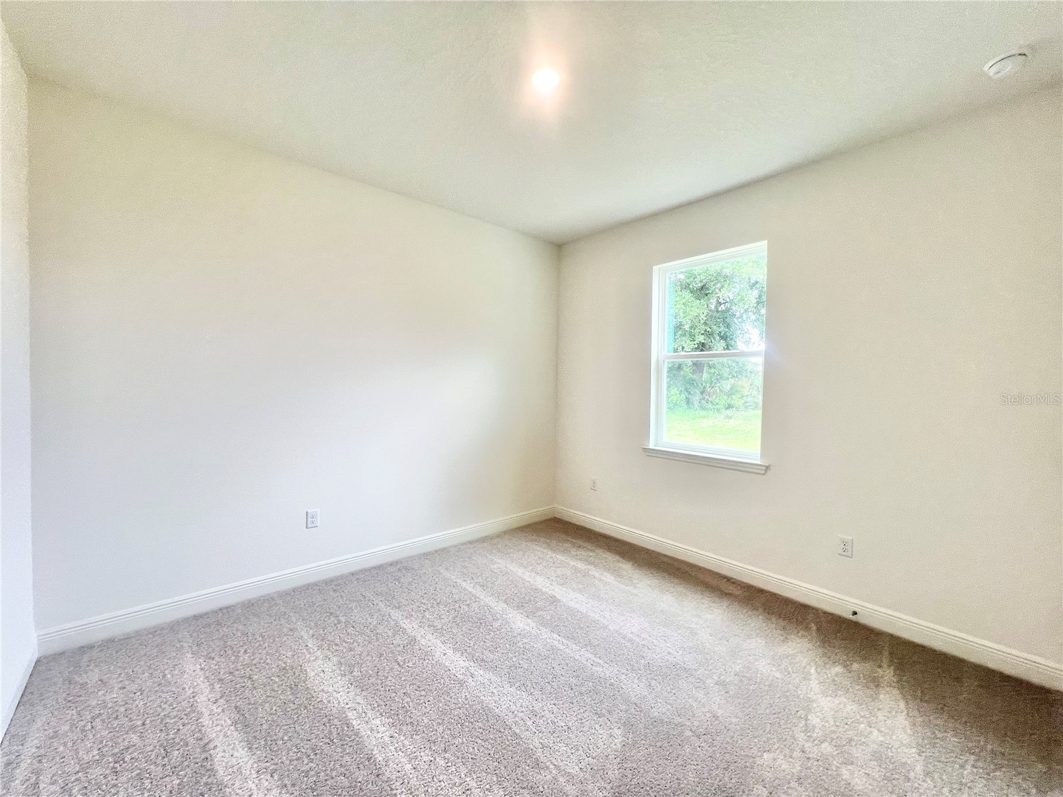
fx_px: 399
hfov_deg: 106.2
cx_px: 532
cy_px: 398
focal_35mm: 13
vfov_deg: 89.9
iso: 80
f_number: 1.8
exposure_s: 1/120
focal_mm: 1.57
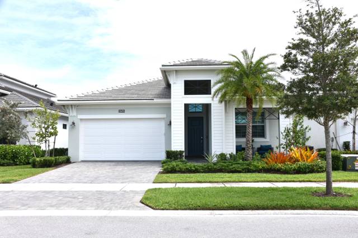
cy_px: 119
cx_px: 179
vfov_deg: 39.9
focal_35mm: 33
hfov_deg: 57.2
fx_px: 328
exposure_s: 1/500
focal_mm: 22
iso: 140
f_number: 8
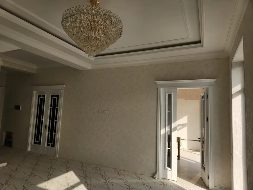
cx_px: 126
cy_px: 95
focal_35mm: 23
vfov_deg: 58.9
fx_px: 168
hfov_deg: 73.9
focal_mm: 5.4
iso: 20
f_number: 1.8
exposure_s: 1/511
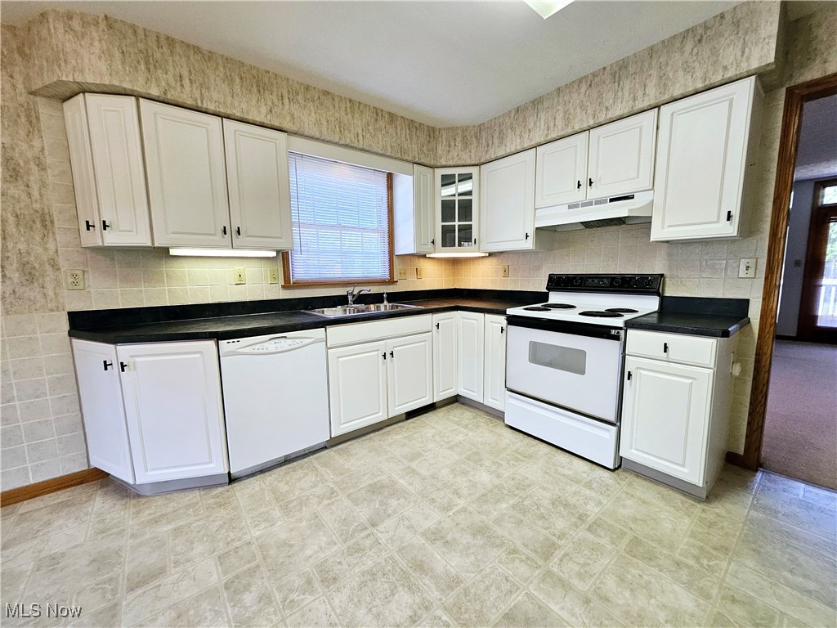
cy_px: 314
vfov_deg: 89.9
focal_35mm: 13
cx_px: 418
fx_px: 314
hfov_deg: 106.2
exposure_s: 1/60.2
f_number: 2.2
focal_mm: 1.74
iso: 100
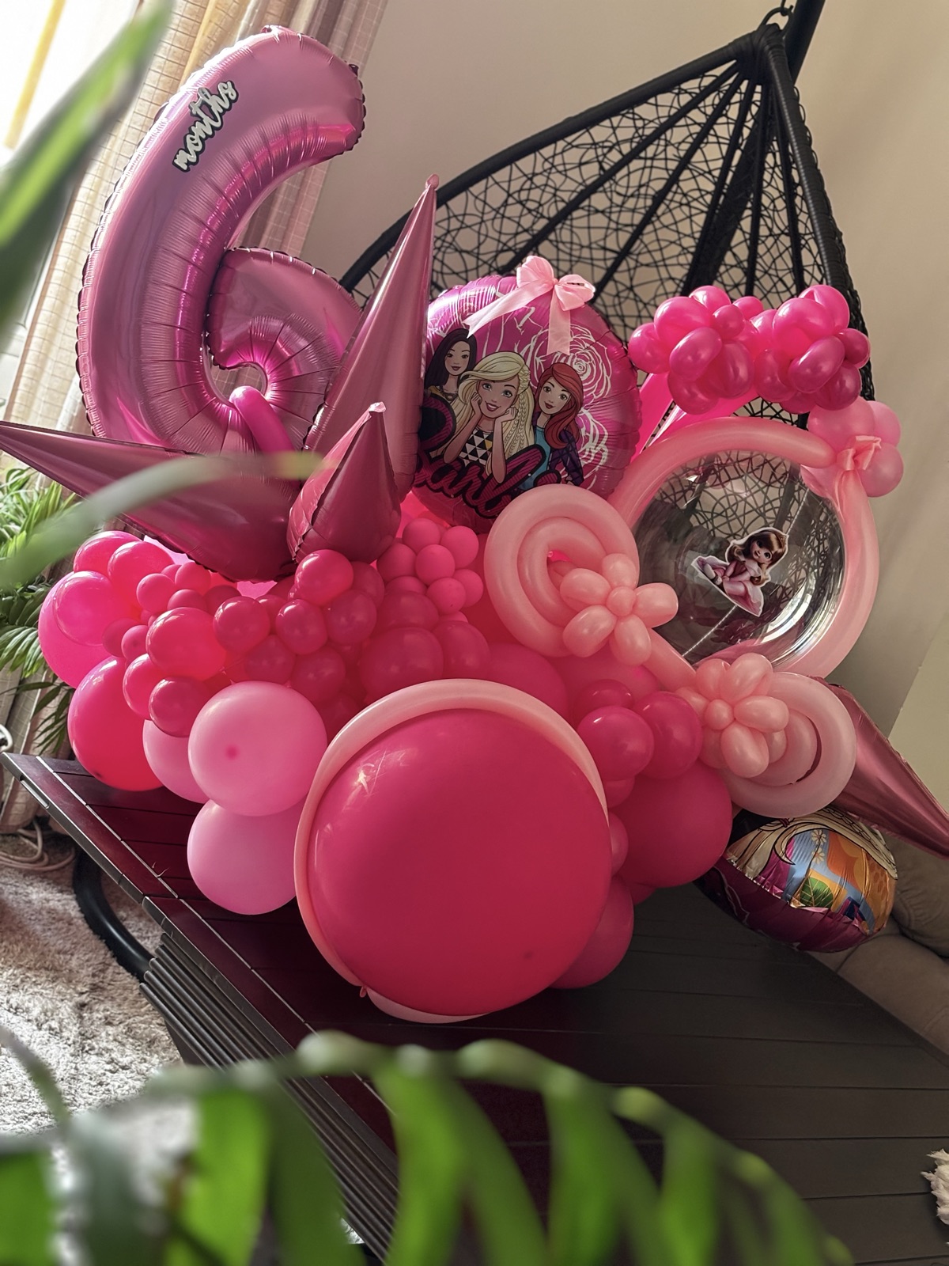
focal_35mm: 52
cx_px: 474
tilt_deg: -11.0
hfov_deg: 28.0
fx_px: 1901
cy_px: 633
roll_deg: -23.1
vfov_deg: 36.8
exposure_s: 1/36
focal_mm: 5.96
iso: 320
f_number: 1.6
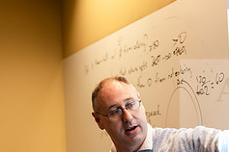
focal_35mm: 196
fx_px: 1247
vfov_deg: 7.0
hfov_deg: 10.5
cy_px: 176
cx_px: 151
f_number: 3.2
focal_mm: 80
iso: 1250
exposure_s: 1/200
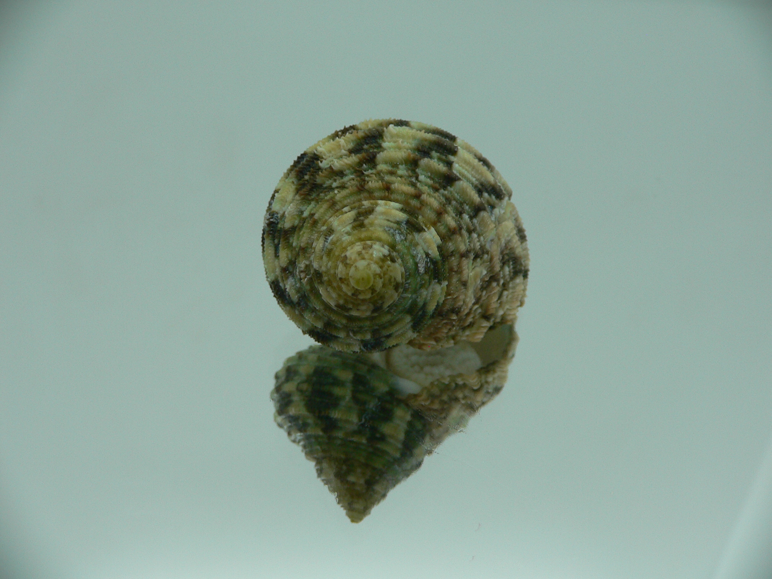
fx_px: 781
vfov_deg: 40.7
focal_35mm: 35
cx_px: 386
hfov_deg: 52.6
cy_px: 290
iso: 80
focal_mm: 4.6
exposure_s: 1/60
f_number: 2.8
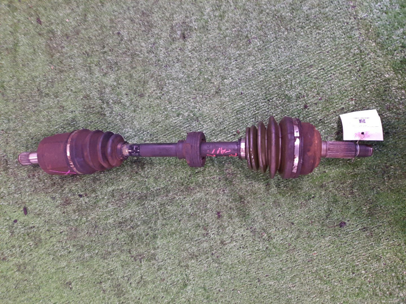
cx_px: 203
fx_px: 293
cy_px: 152
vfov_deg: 54.9
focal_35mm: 25
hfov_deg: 69.4
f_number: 2
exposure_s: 1/25
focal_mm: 4.6
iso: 331
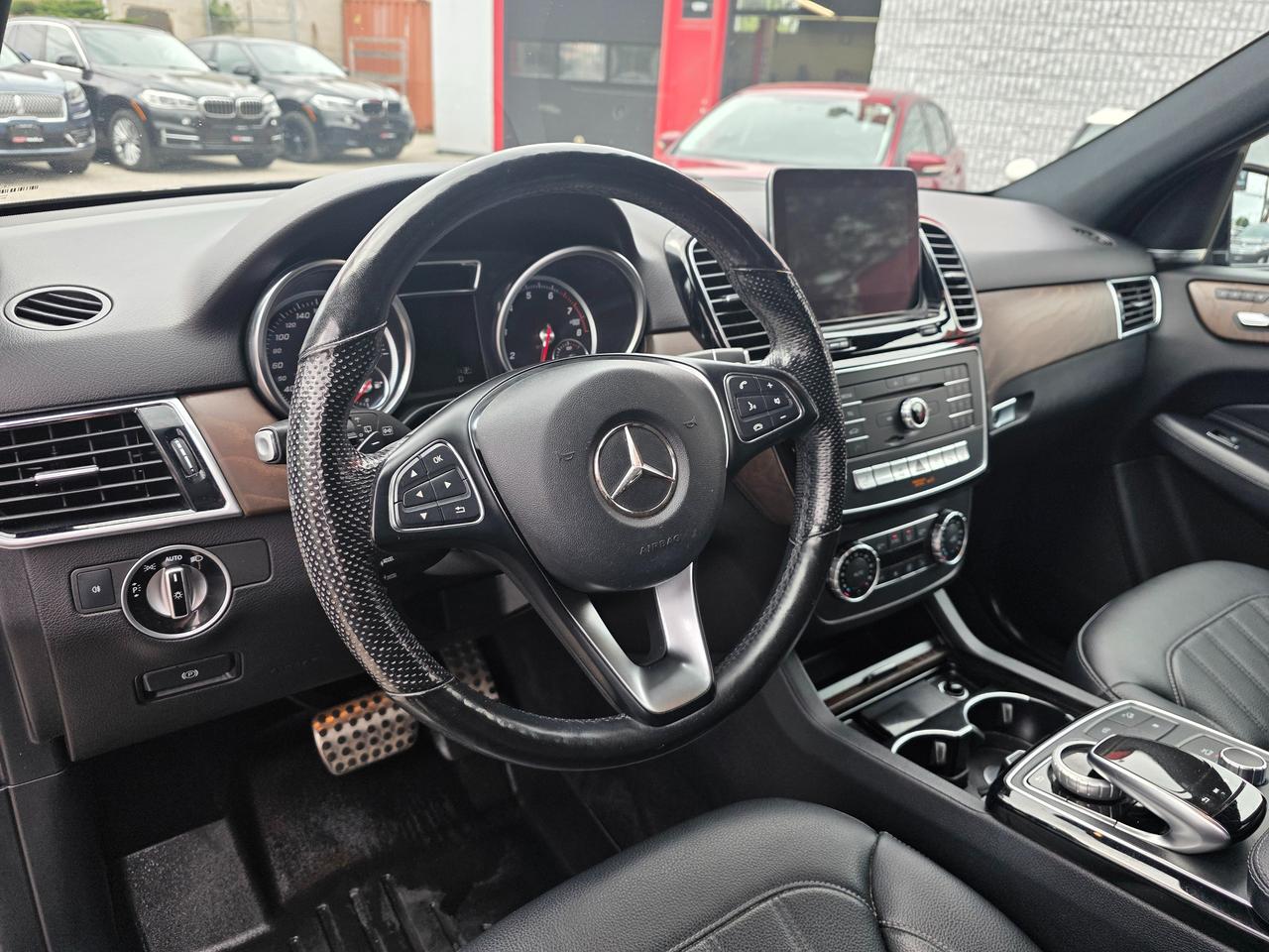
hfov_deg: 73.9
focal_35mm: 23
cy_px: 476
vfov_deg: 58.9
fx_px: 843
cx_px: 634
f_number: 1.7
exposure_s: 1/180
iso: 50
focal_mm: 6.3
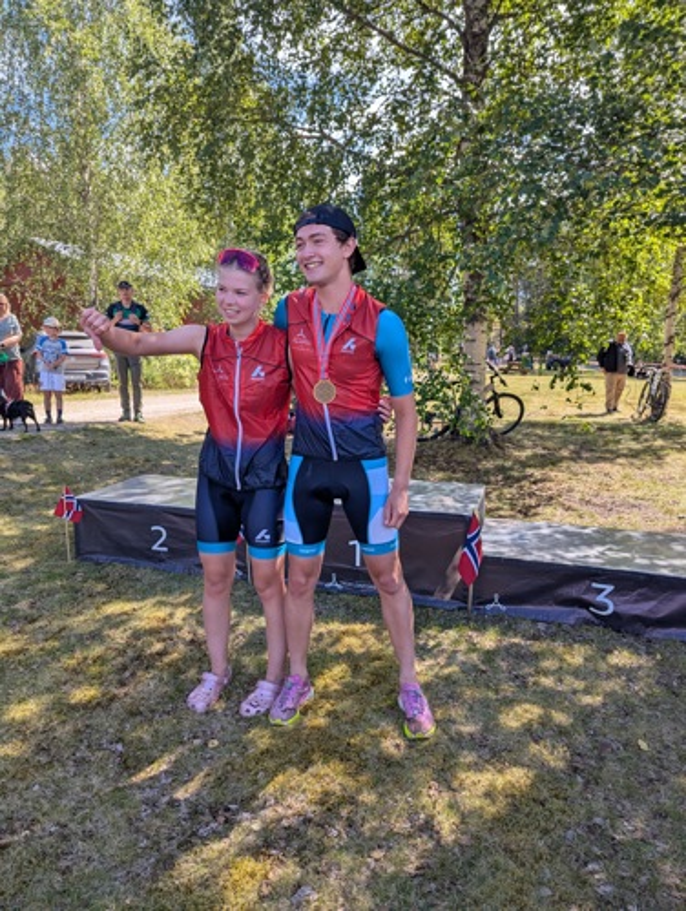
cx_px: 343
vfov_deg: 71.5
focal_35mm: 24
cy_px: 456
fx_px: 632
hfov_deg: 57.0
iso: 40
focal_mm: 6.81
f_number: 1.85
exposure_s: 1/726
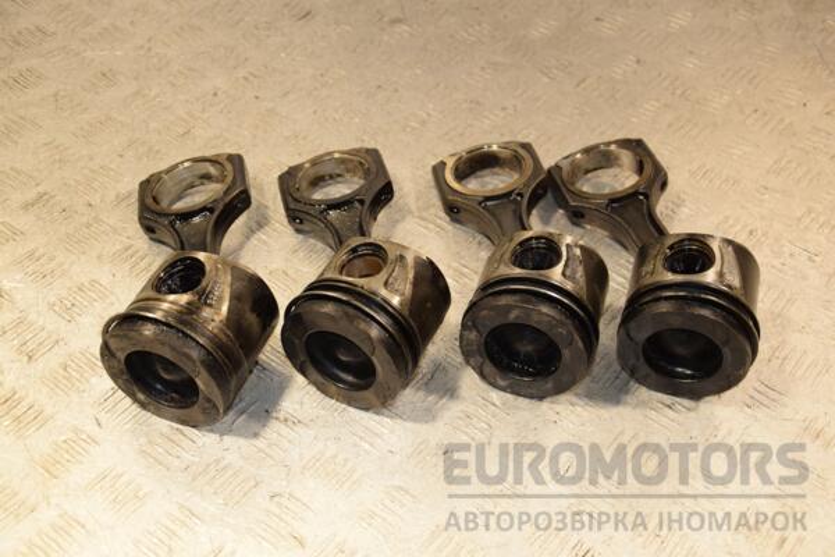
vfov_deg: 26.5
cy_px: 278
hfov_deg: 38.9
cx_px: 418
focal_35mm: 51
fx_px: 1183
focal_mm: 34
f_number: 5
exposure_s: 1/200
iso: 800
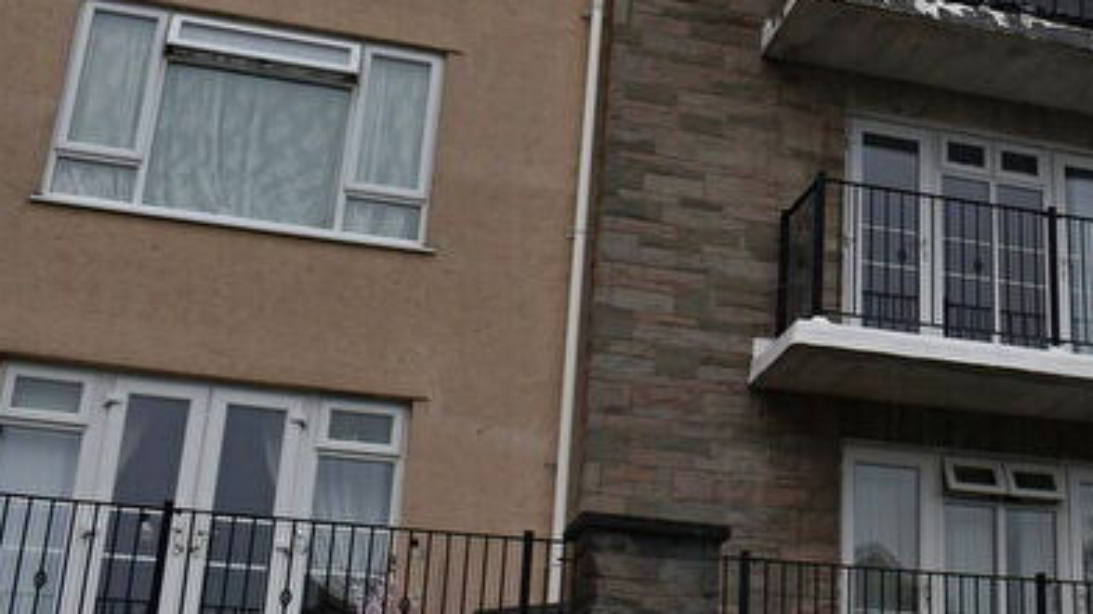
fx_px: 1707
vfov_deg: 20.3
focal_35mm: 59
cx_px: 962
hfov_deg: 33.8
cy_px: 200
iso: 200
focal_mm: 21
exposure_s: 1/250
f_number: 7.1
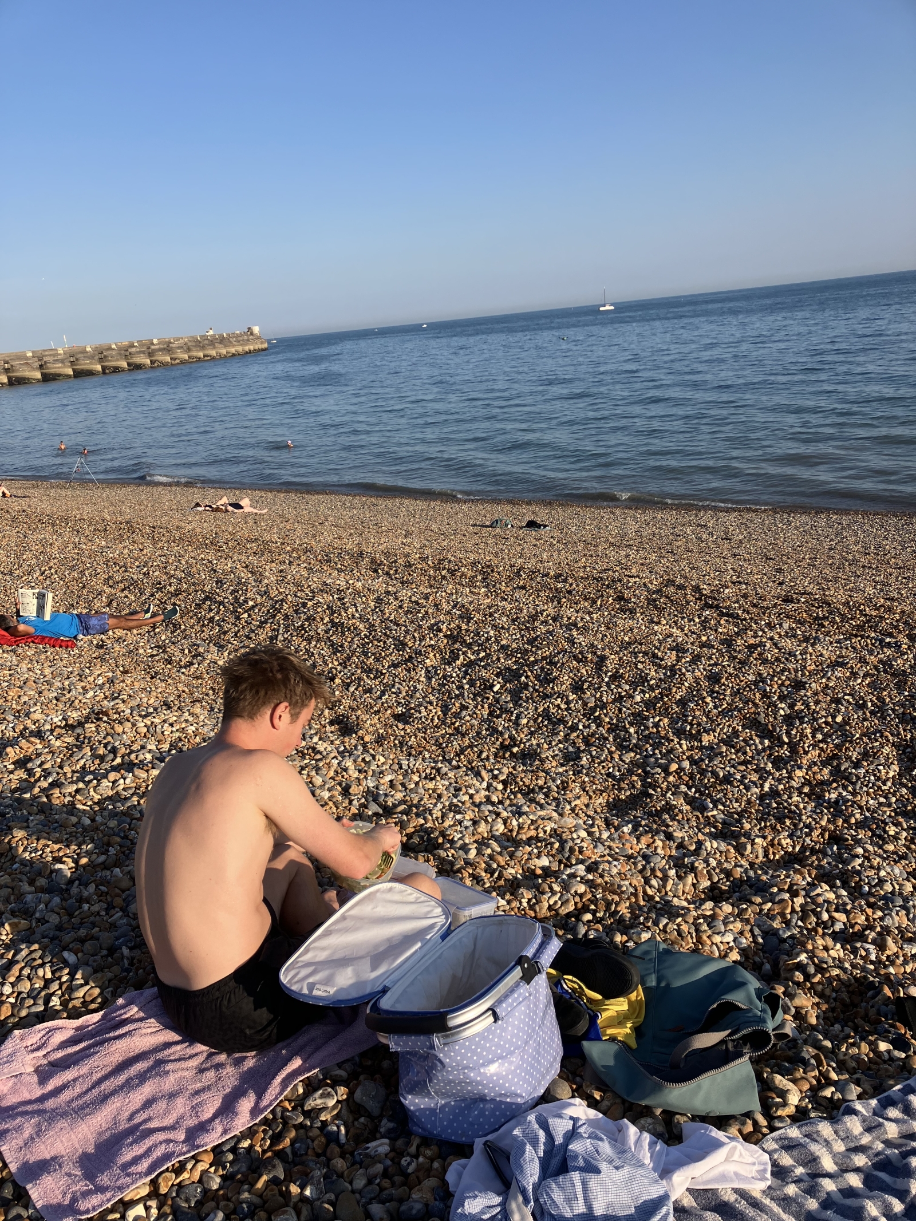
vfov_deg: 63.4
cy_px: 610
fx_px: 988
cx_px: 458
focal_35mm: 28
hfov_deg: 49.7
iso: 32
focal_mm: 3.99
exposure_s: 1/1473
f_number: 1.8
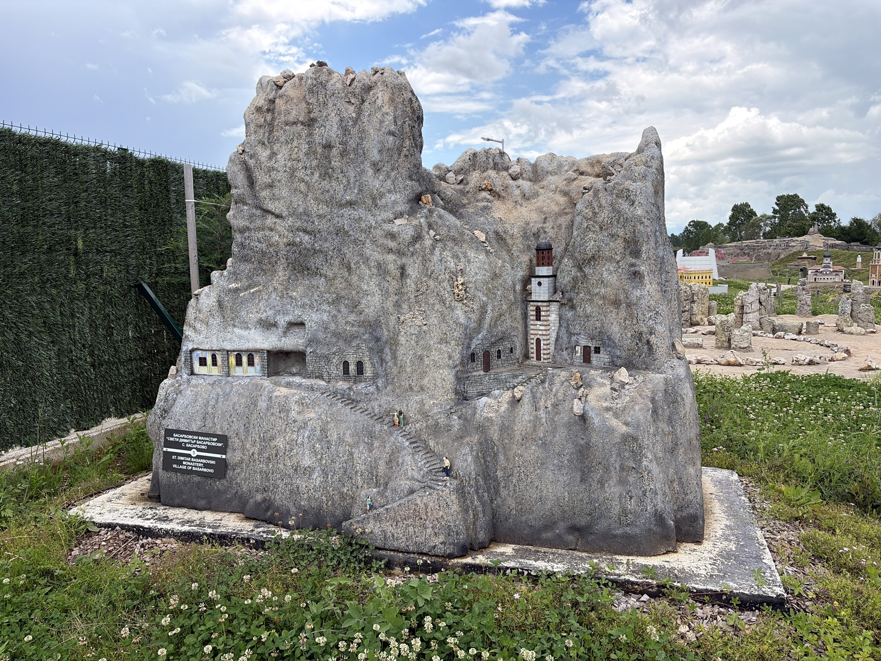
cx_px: 440
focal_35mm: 26
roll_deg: +1.5
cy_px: 330
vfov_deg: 53.1
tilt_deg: -5.8
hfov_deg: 67.3
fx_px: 662
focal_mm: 5.96
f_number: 1.6
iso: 64
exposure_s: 1/2012
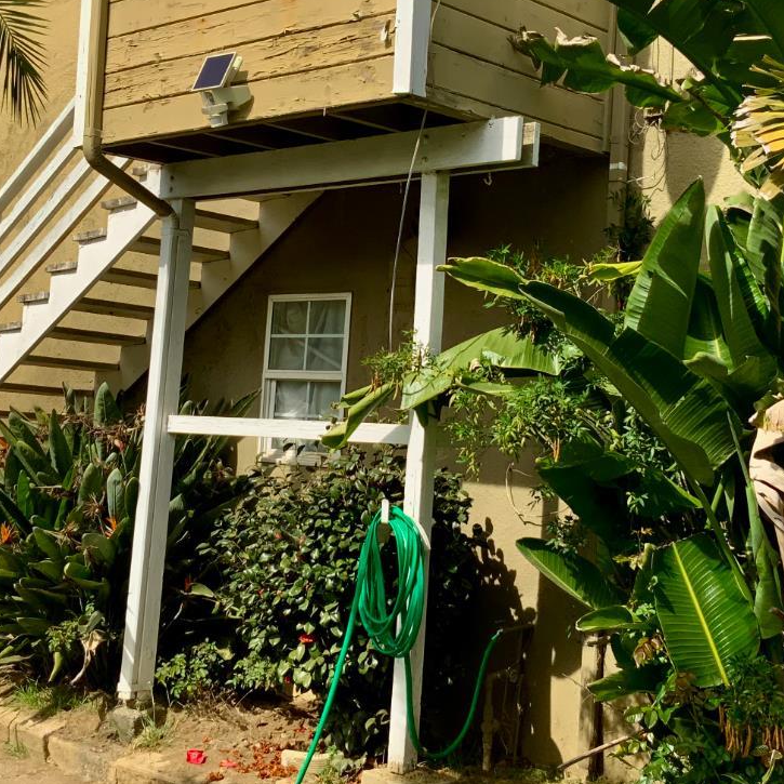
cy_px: 334
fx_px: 1358
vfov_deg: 32.1
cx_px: 408
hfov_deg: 32.2
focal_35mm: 53
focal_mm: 3
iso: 16
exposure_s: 1/1342
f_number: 1.8
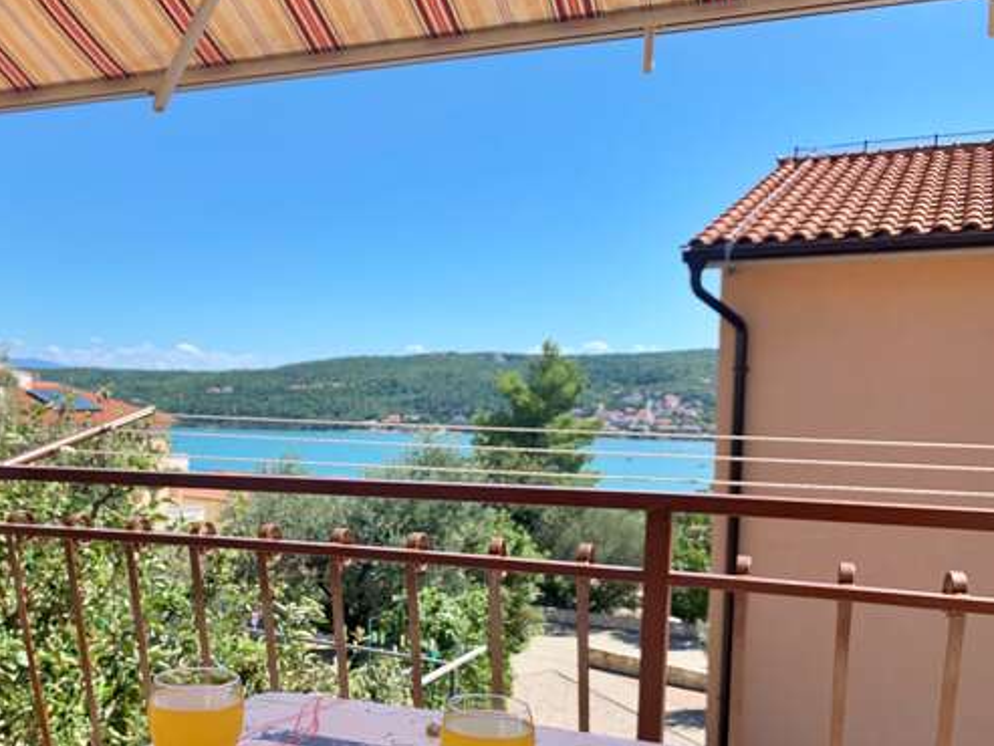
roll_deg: -1.1
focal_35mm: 36
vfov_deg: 39.3
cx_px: 328
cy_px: 490
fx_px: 1034
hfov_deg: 50.4
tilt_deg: -5.2
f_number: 1.8
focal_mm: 4.25
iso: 25
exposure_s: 1/962
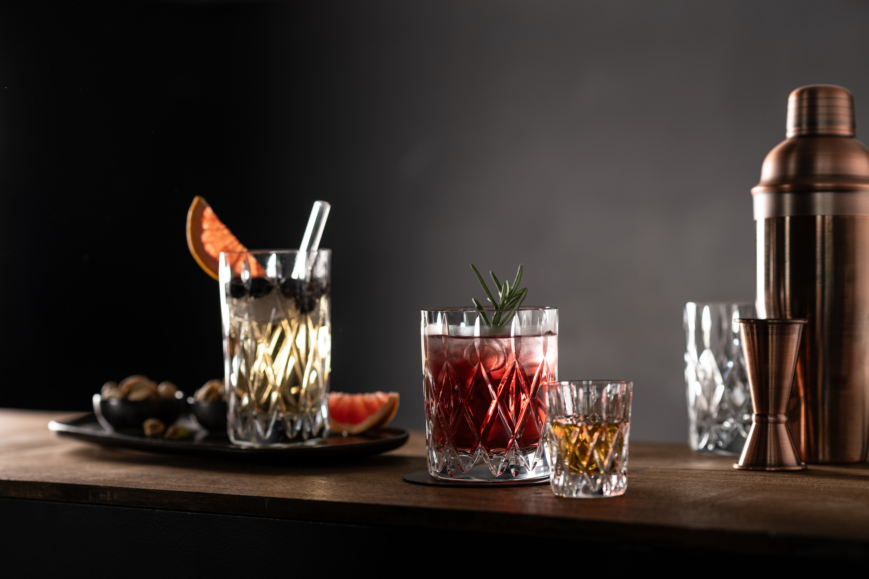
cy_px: 290
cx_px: 434
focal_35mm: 85
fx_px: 2052
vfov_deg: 16.1
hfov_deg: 23.9
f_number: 4
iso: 125
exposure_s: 1/200
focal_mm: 85
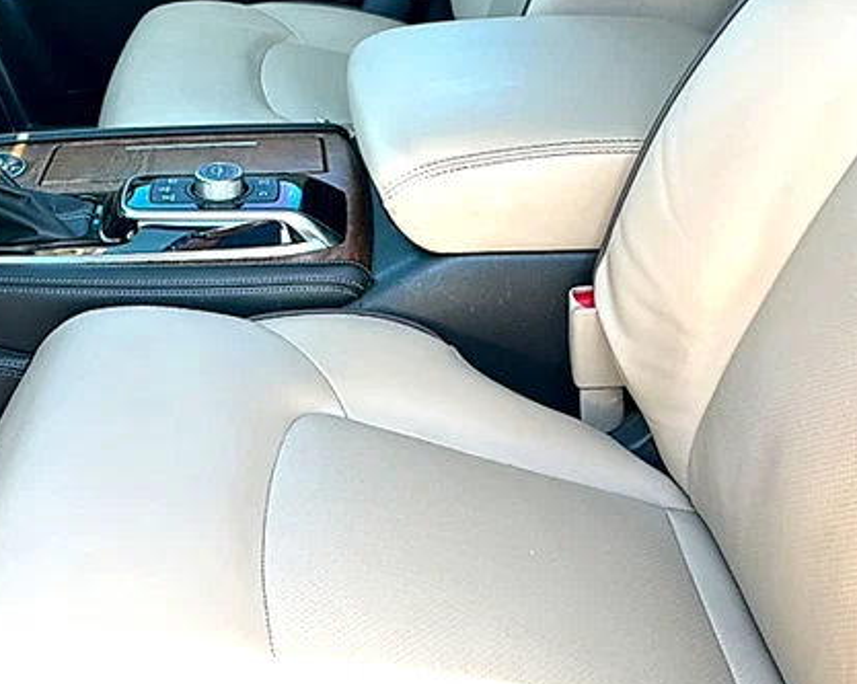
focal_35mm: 41
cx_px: 261
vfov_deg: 36.2
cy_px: 250
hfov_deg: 43.9
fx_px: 1039
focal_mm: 6.86
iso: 64
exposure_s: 1/158
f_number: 1.78
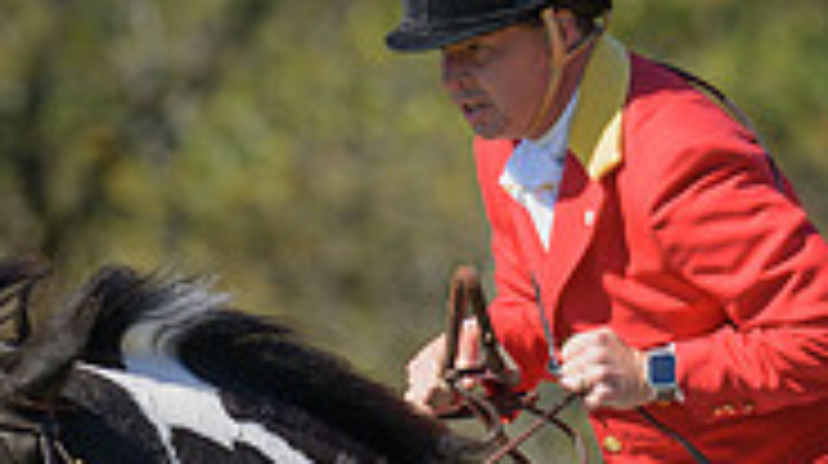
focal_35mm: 864
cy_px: 553
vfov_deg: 1.4
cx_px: -131
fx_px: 18947
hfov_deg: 2.5
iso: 200
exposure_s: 1/1000
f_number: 4
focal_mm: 195
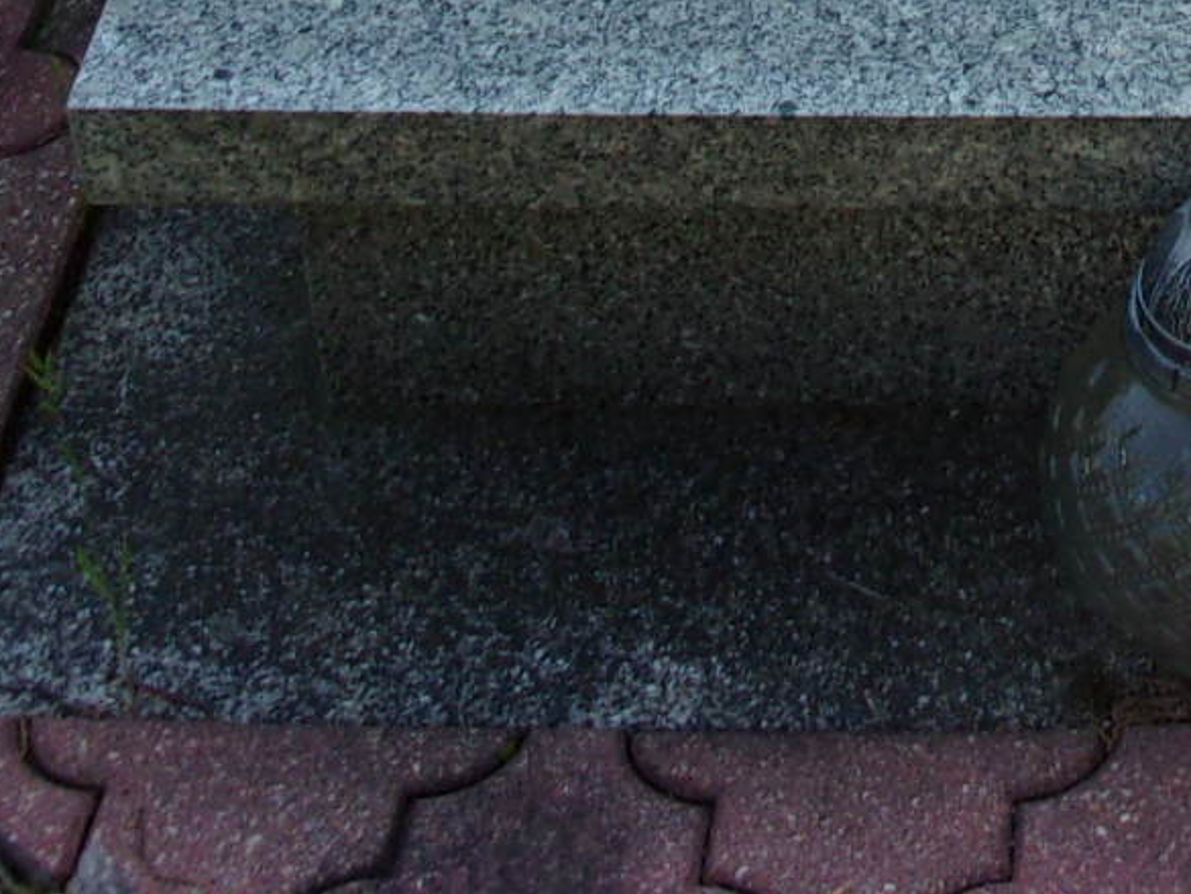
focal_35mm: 98
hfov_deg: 19.4
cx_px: 1224
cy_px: -637
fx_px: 3372
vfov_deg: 13.7
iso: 80
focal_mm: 5.1
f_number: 3.9
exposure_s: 1/250
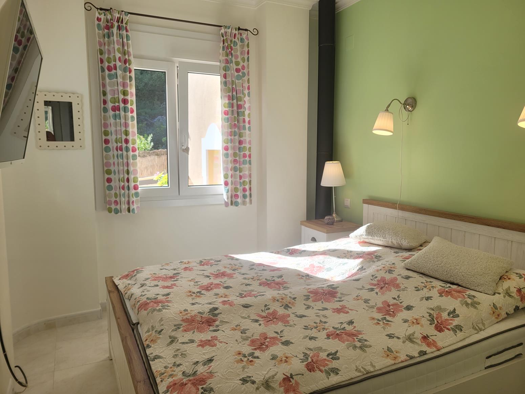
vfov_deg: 53.1
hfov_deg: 67.3
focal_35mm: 26
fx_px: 394
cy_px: 197
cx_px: 262
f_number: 1.8
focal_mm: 5.4
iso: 40
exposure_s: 1/503
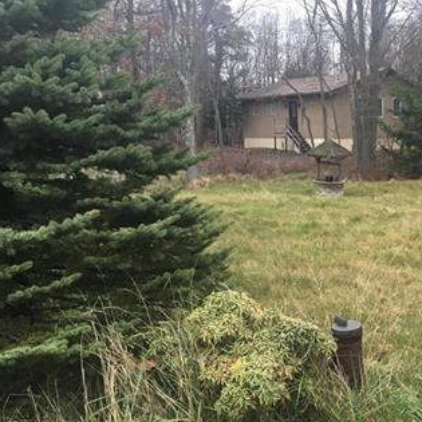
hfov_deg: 30.7
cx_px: 411
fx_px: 717
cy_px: 265
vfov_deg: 32.6
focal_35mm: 52
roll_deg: +0.1
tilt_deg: -10.2
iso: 25
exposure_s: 1/30
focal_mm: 4.15
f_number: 2.2
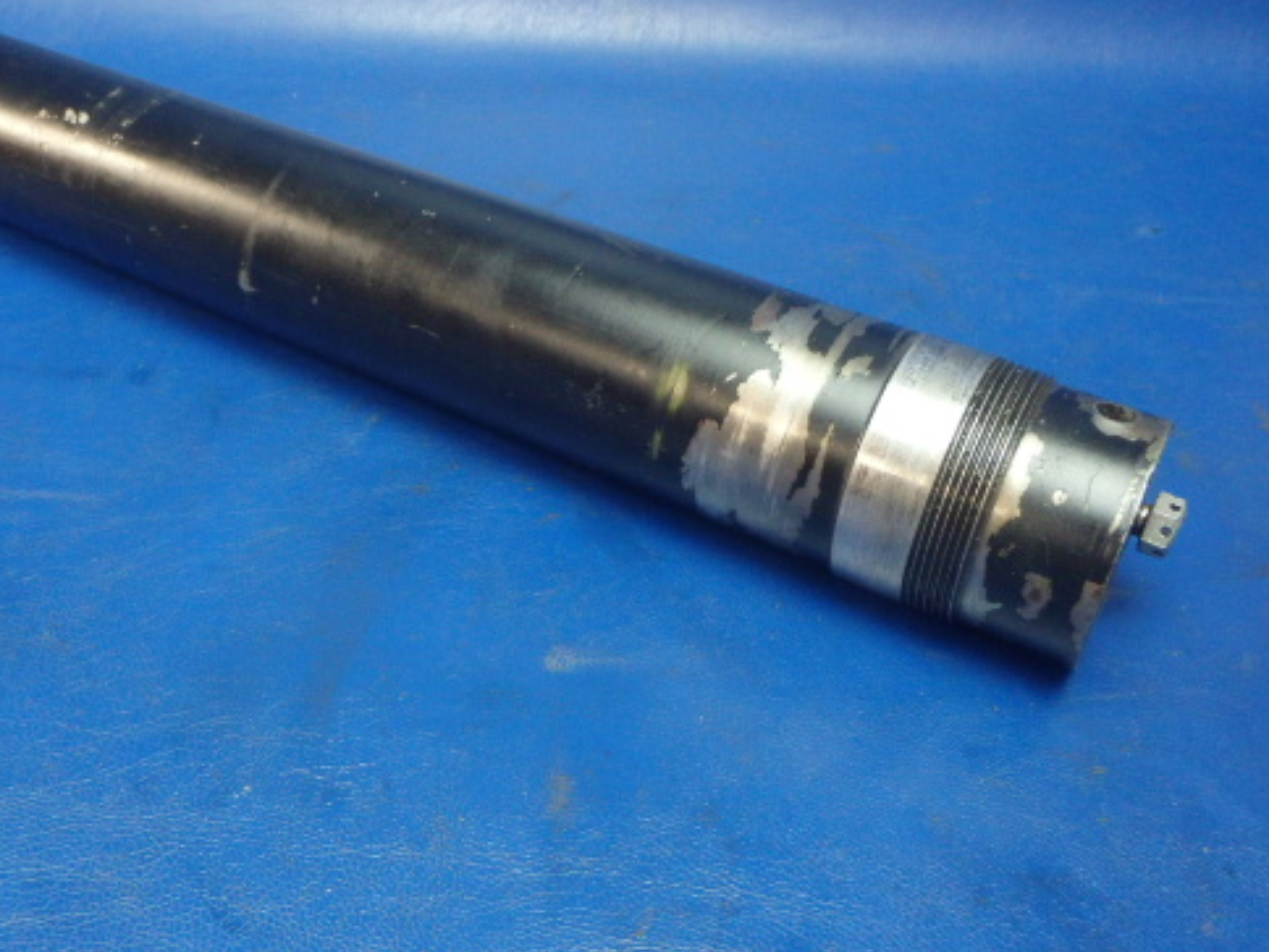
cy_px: 375
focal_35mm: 37
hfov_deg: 49.4
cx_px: 443
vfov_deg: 38.5
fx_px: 1356
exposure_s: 1/30
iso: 640
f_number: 3.9
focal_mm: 5
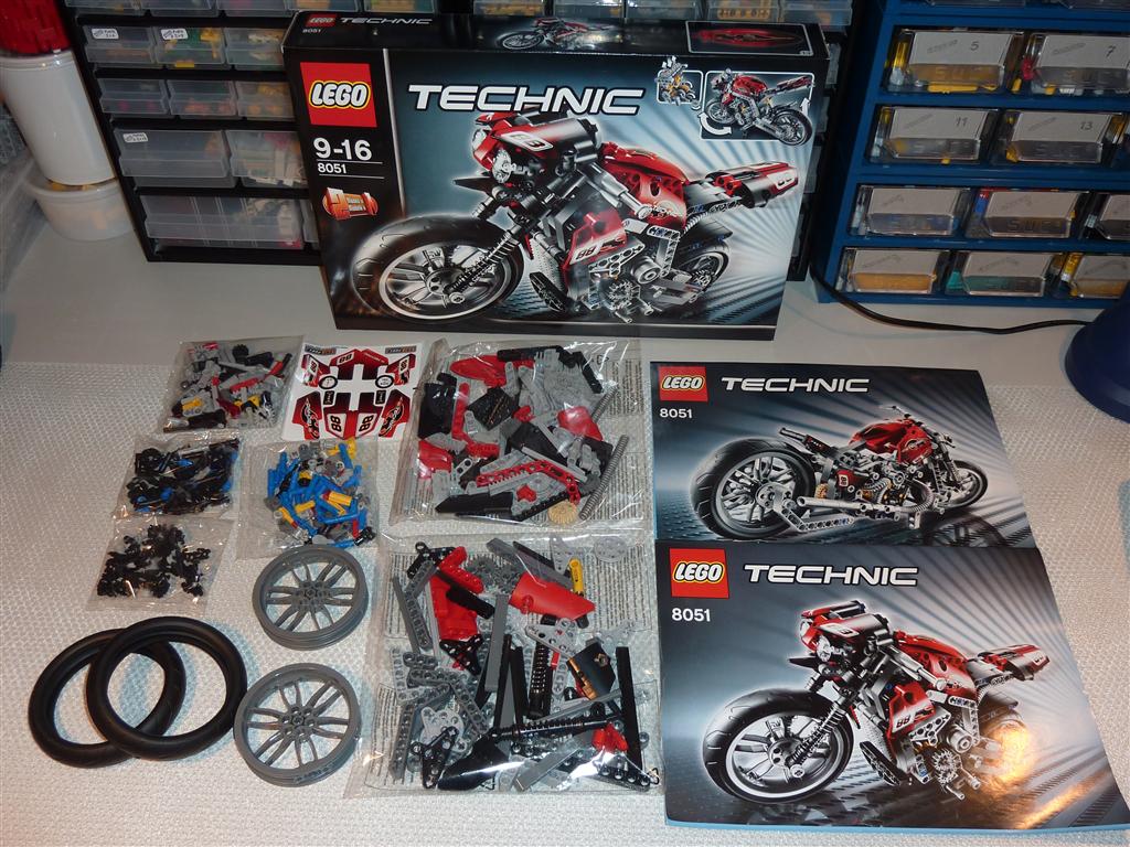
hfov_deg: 60.0
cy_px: 424
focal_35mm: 30
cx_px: 565
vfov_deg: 46.8
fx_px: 979
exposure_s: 1/30
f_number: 3.4
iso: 100
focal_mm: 5
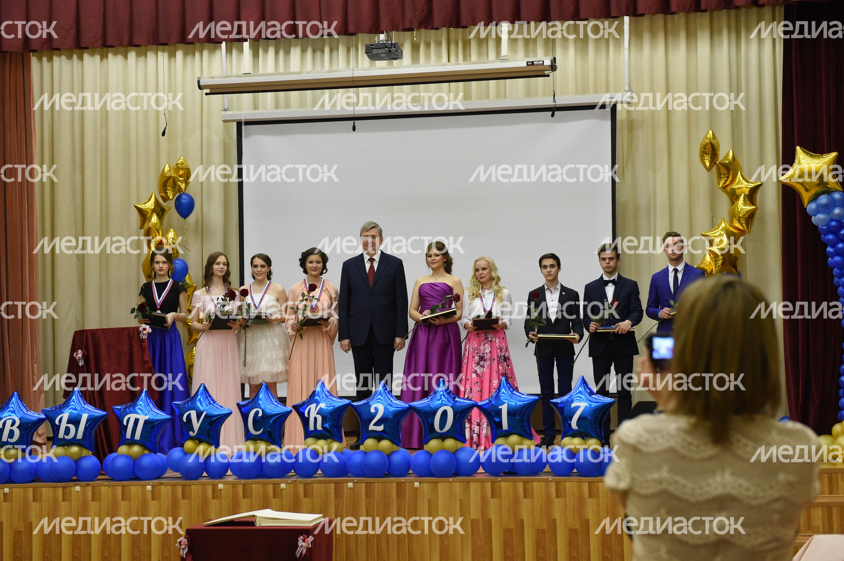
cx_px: 422
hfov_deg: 32.4
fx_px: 1453
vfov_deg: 21.9
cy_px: 280
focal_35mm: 62
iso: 5000
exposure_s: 1/250
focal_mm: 62
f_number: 4.5
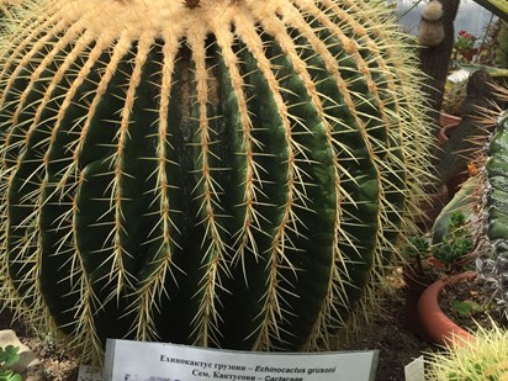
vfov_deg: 32.1
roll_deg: -2.1
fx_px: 660
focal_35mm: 45
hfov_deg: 41.4
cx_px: 160
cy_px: 155
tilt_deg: -16.3
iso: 32
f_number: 2.2
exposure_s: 1/706
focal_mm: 4.15
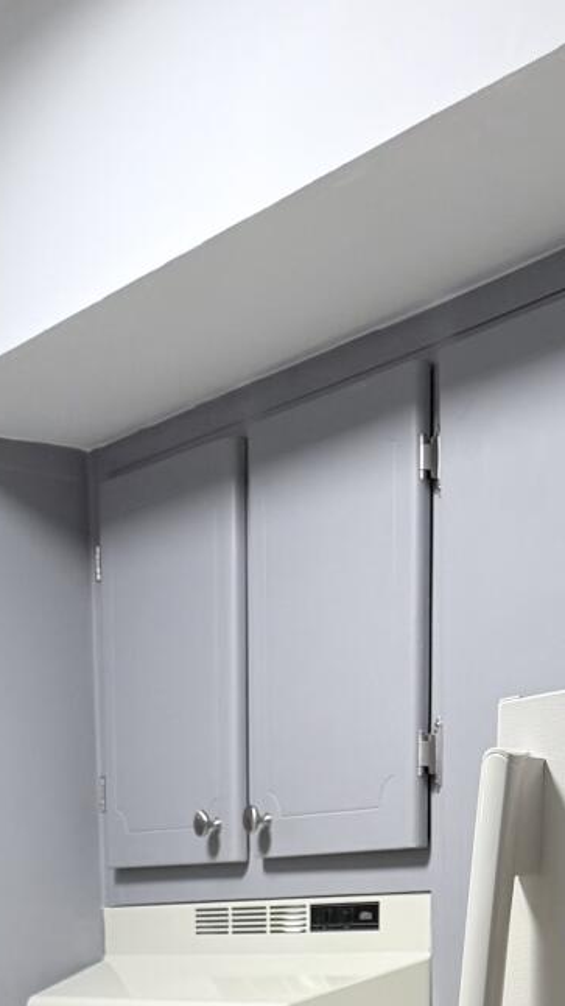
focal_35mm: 81
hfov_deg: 14.8
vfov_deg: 21.9
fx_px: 2159
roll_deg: -1.2
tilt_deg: -13.9
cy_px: 1495
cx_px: 450
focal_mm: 6.76
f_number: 1.78
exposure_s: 1/120
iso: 200
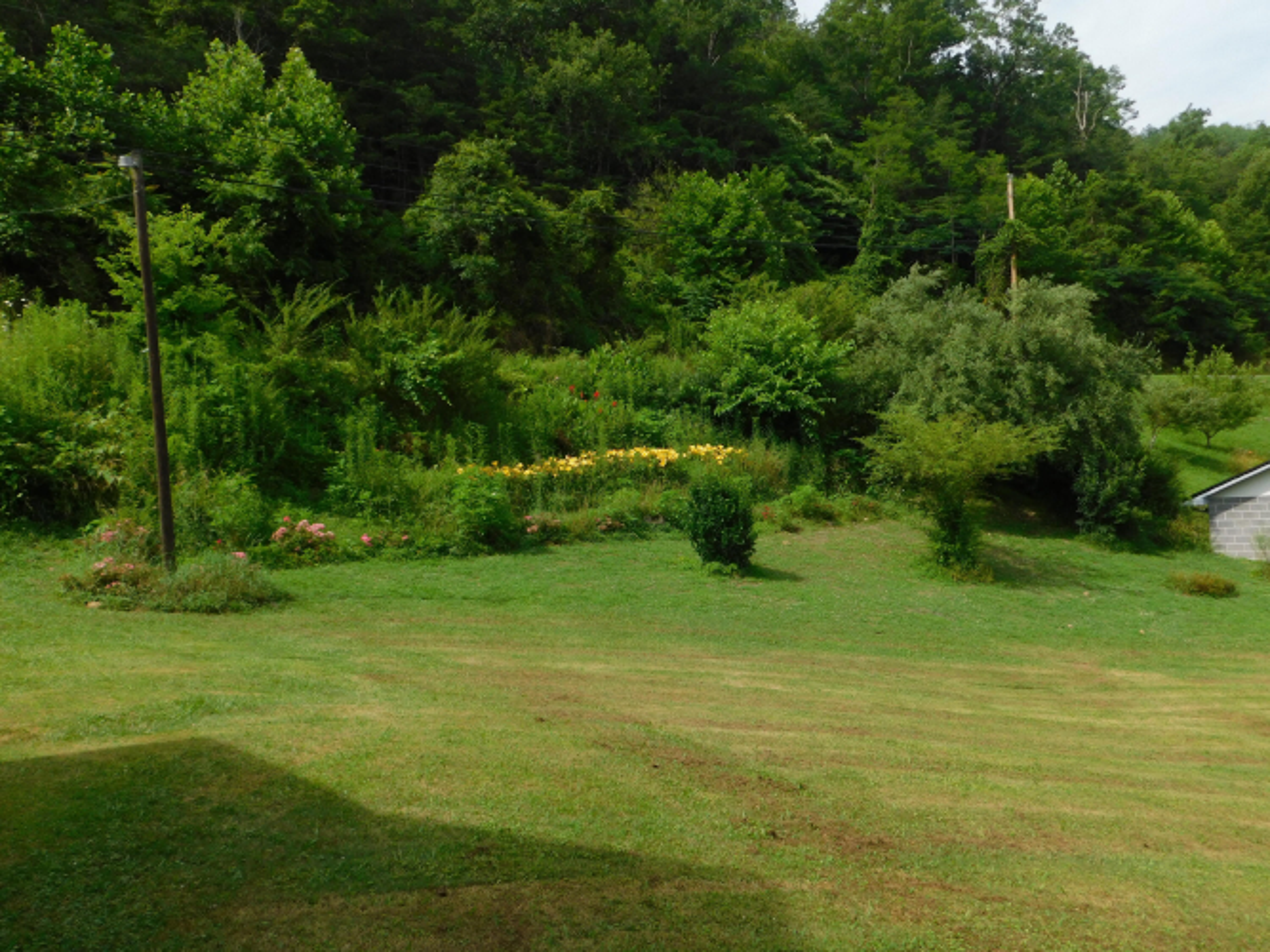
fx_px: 1100
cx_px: 635
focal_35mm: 30
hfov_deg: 60.0
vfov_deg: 46.8
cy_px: 476
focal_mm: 5.3
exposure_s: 1/1000
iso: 125
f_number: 3.2
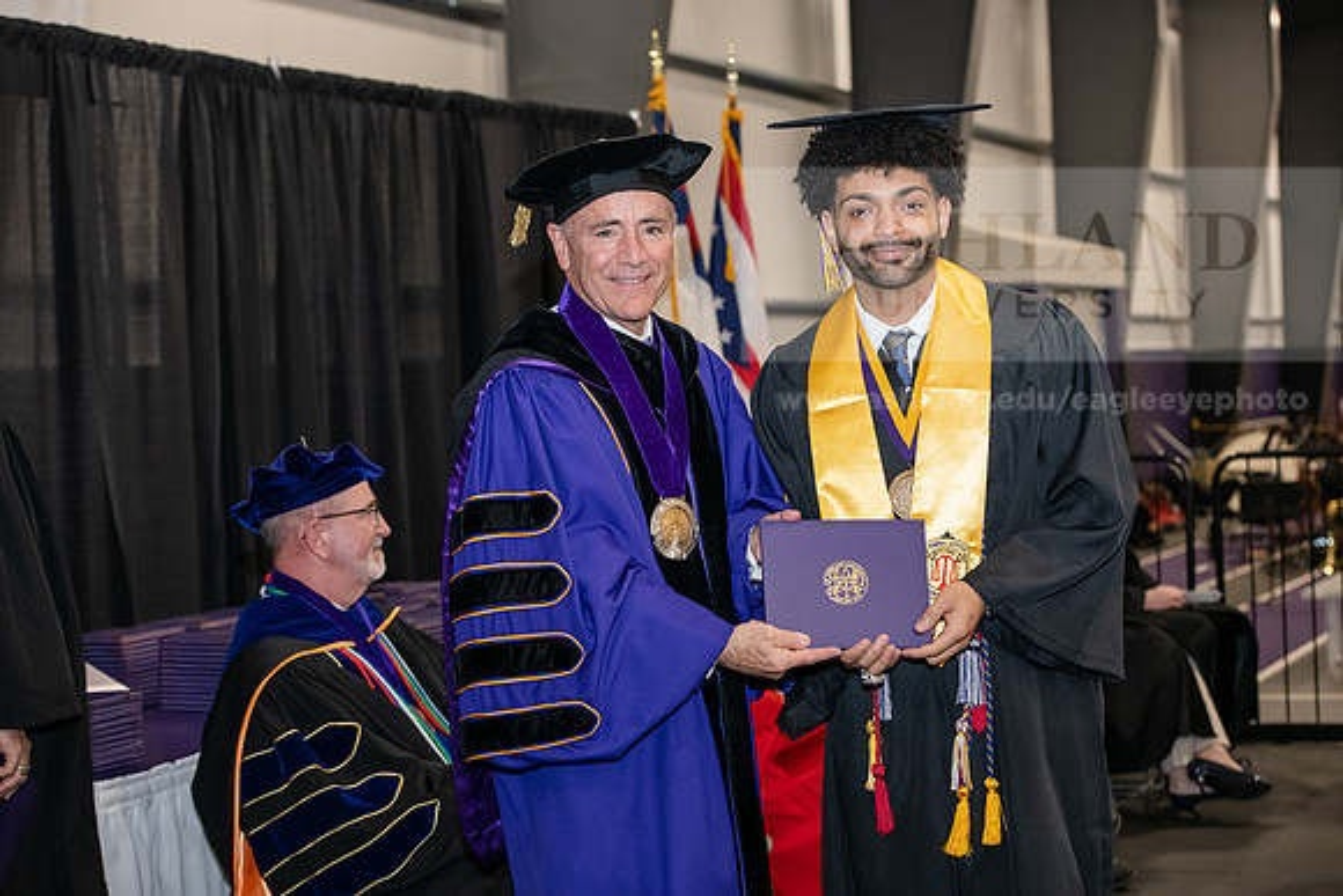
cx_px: 672
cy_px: 448
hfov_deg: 28.8
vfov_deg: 19.5
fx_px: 2612
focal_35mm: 70
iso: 2500
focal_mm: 70
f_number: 5
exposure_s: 1/200
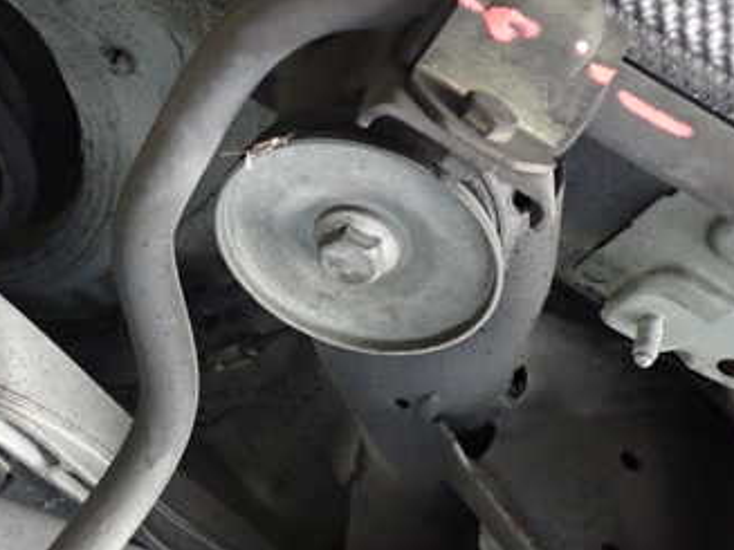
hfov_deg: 34.2
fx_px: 1166
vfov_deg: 26.5
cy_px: 321
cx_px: 180
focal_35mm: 55
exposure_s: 1/20
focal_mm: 5.4
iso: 800
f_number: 2.3
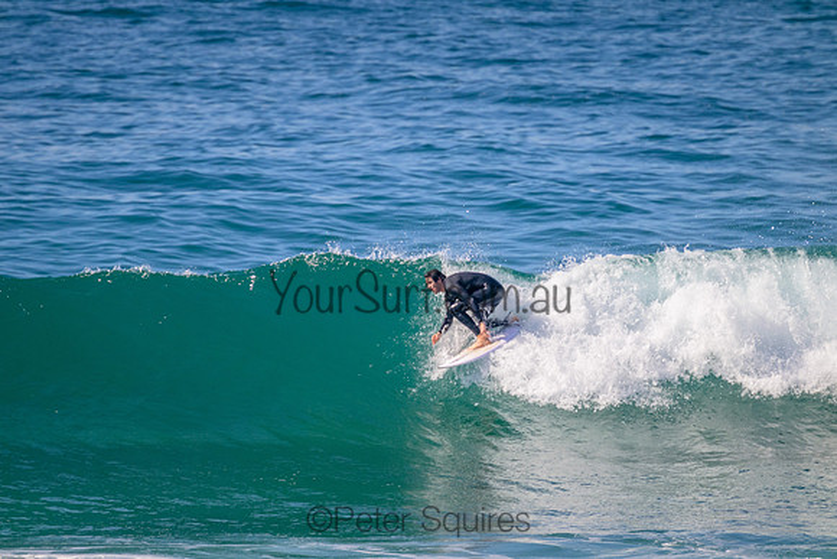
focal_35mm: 800
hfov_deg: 2.6
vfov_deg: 1.7
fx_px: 18603
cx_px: 418
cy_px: 280
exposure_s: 1/2000
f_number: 11
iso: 1250
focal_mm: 800
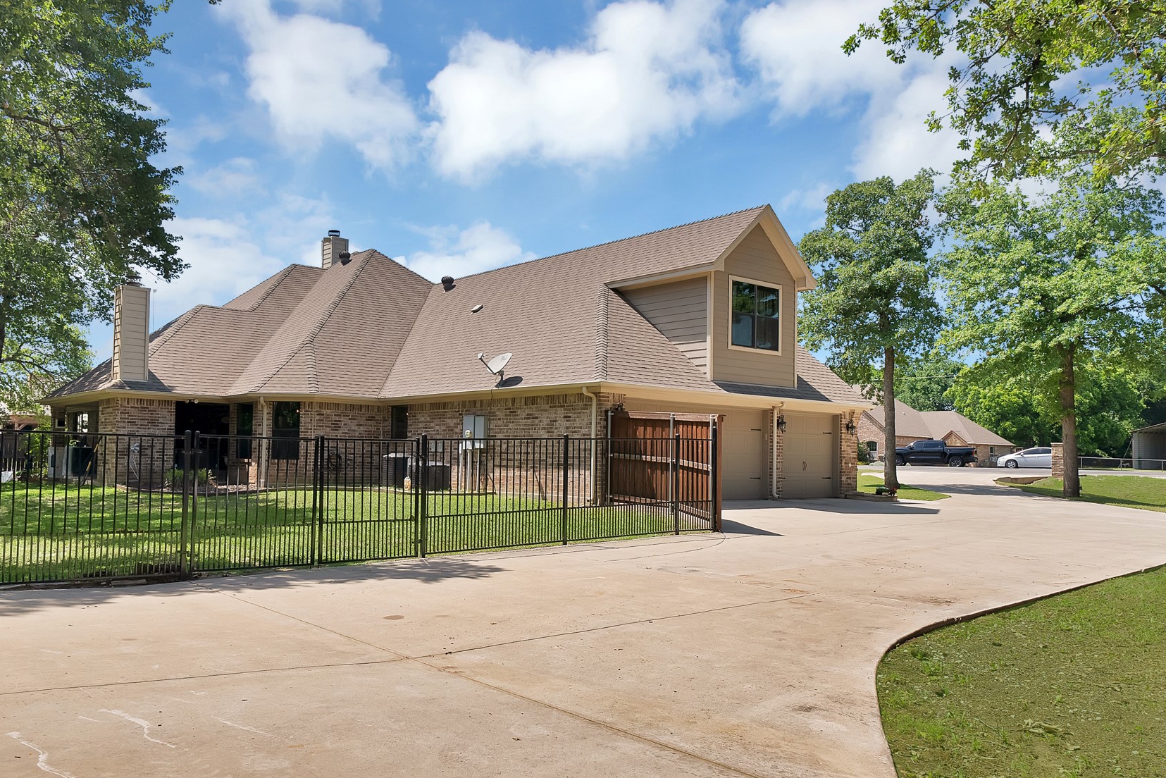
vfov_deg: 44.9
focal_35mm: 29
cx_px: 484
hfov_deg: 63.2
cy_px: 423
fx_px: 939
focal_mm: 24
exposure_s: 1/400
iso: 640
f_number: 9
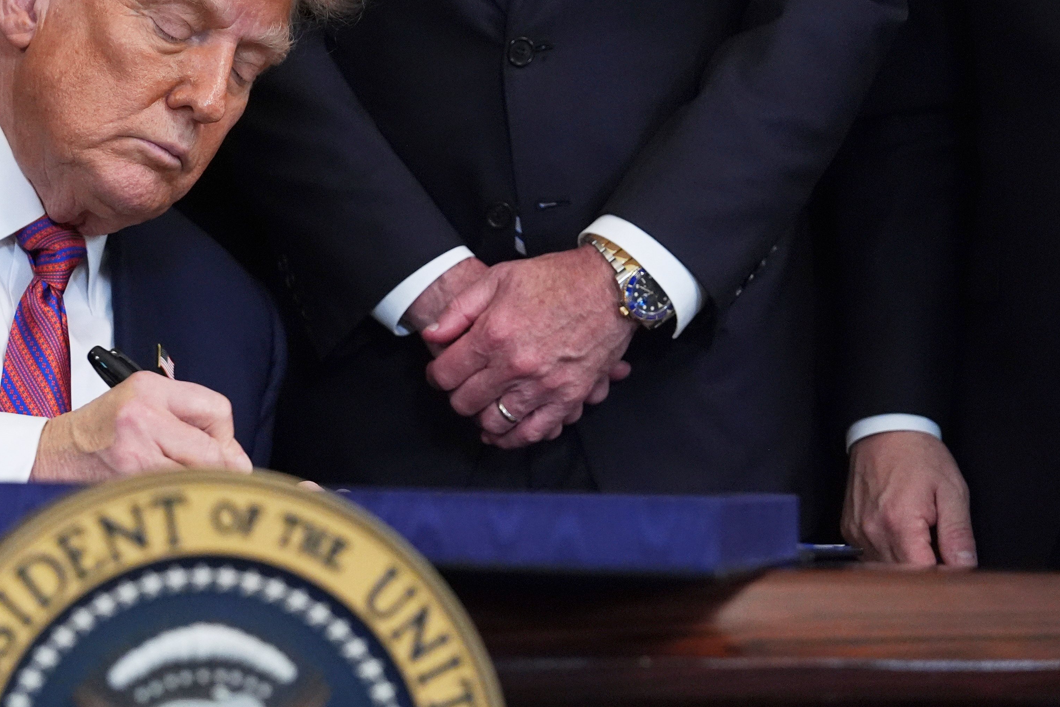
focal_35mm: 95
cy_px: 422
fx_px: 2797
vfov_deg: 14.4
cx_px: 56
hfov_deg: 20.9
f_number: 2.8
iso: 4000
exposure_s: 1/250
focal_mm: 48
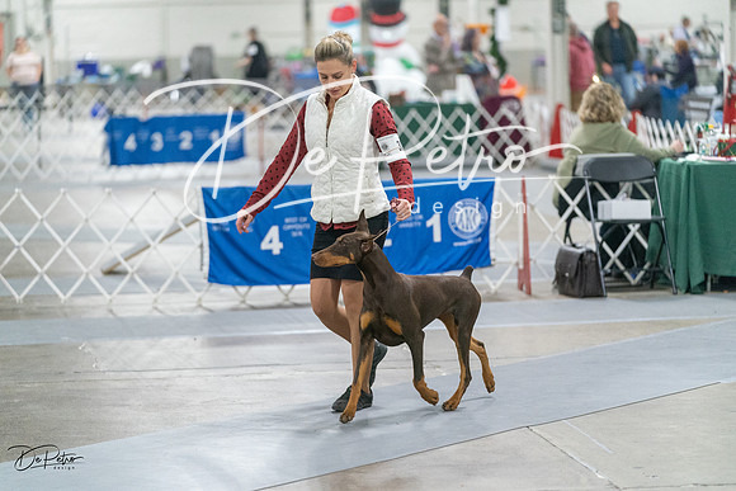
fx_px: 2761
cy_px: 246
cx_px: 368
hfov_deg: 15.2
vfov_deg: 10.2
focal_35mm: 135
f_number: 2.8
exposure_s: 1/320
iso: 6400
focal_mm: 135
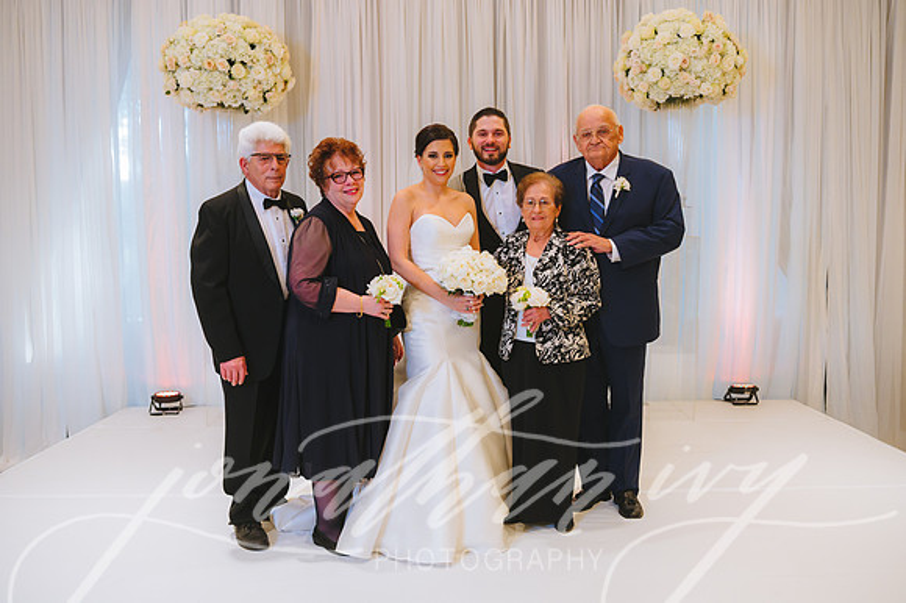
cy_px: 314
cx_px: 453
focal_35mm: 35
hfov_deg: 53.9
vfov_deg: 37.4
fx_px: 891
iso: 2000
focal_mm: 34
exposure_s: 1/160
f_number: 4
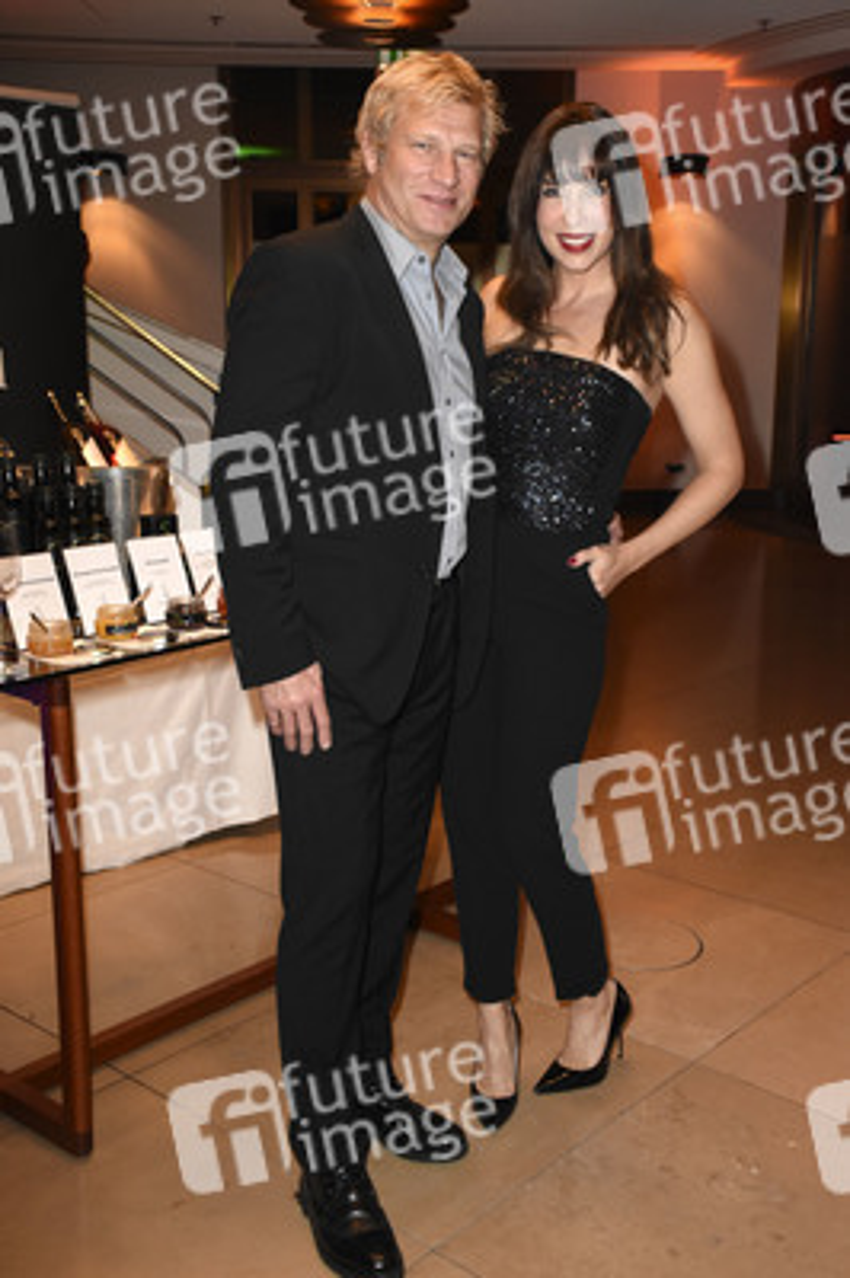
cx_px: 425
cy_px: 639
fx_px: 1437
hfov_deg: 33.0
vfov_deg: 48.0
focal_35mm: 40
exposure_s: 1/160
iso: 2500
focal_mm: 27
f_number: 6.3
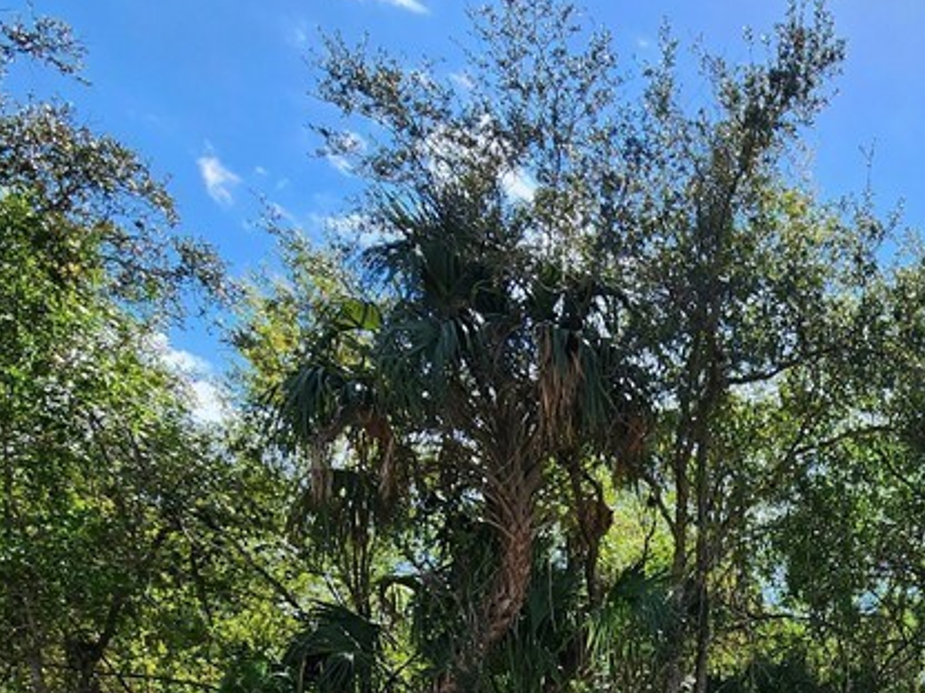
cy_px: 806
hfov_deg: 47.9
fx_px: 855
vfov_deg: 35.8
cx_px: 907
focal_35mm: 32
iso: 50
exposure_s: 1/1606
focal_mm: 2.2
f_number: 2.2
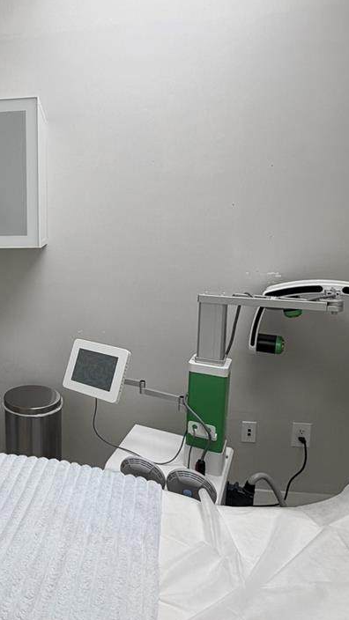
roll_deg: +0.6
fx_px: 428
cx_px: 15
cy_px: 286
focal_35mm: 26
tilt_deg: -7.4
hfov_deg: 40.0
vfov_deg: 71.8
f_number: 2.2
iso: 80
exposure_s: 1/120
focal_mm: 2.22
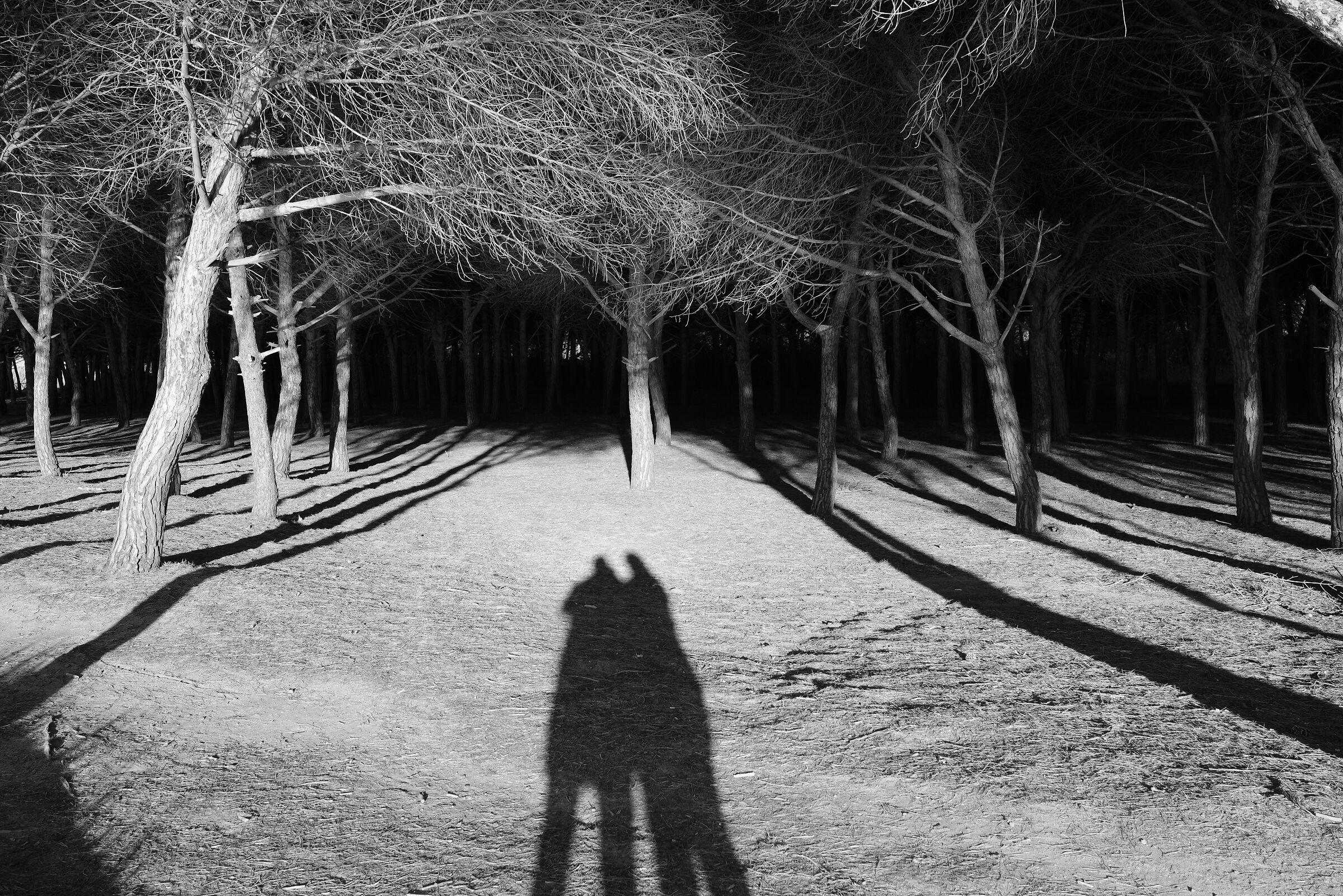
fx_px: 1306
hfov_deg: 54.4
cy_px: 448
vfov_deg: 37.9
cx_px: 672
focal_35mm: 35
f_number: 5
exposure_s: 1/320
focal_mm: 23
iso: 320
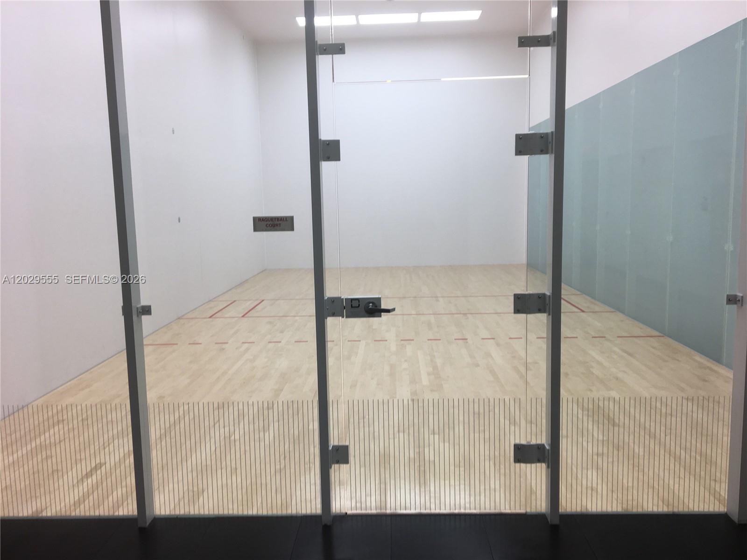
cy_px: 280
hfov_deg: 61.7
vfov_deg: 48.2
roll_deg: +0.4
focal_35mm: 29
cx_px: 374
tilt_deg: -8.2
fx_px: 626
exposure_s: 1/60
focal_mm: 4.15
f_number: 2.2
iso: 25
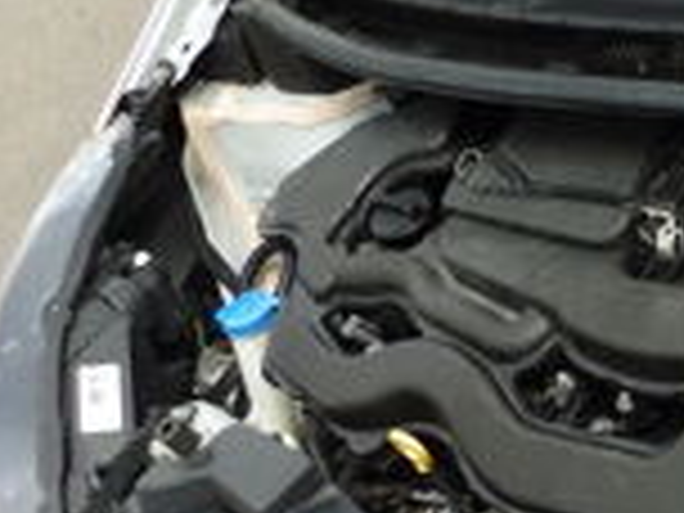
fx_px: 1502
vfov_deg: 19.1
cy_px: 436
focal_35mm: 76
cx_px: 819
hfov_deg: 23.5
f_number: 4
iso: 100
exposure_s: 1/160
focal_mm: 4.3
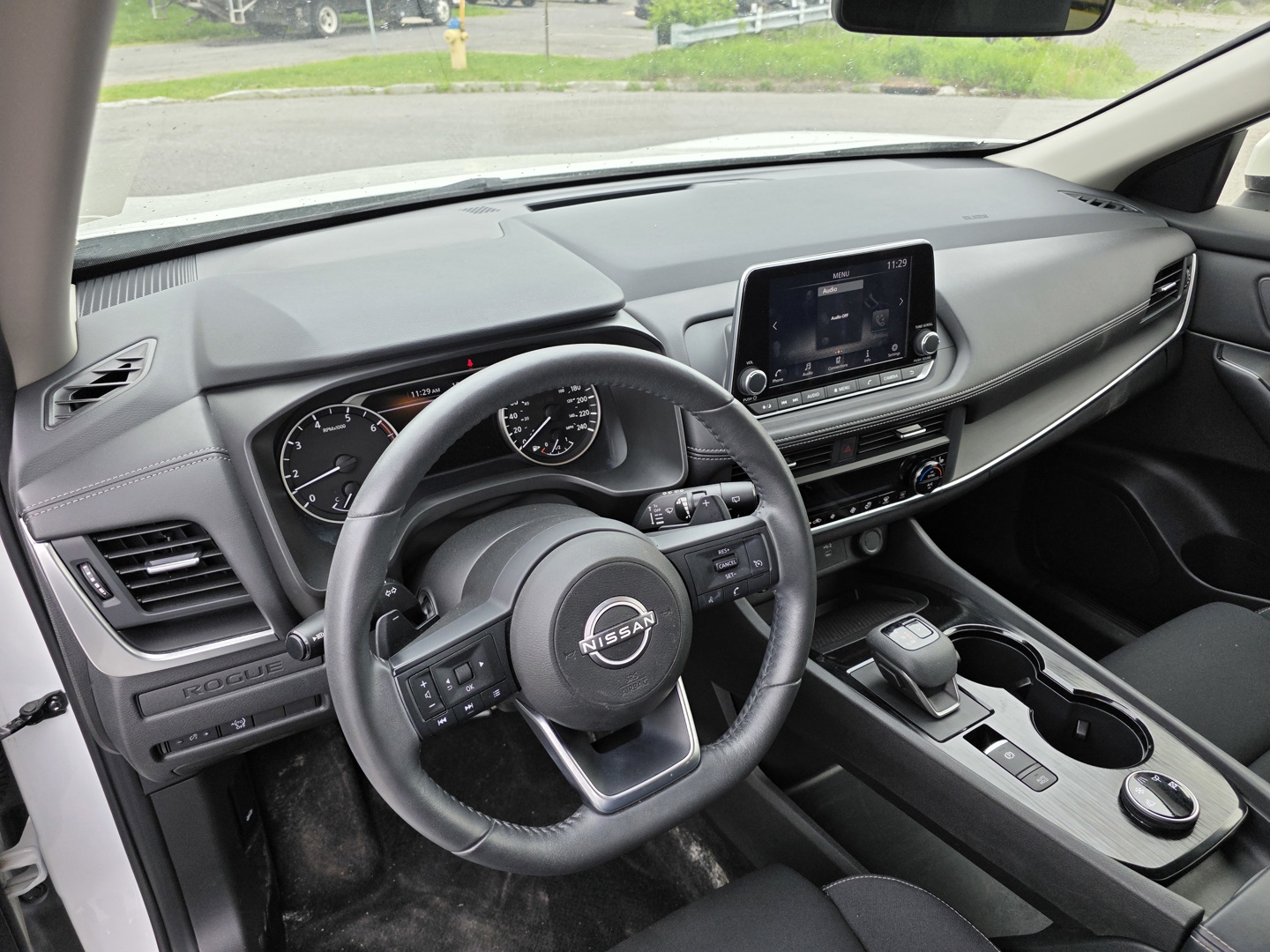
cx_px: 635
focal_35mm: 23
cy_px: 476
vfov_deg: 58.9
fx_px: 844
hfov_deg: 73.9
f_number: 1.7
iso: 50
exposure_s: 1/359
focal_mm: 6.3
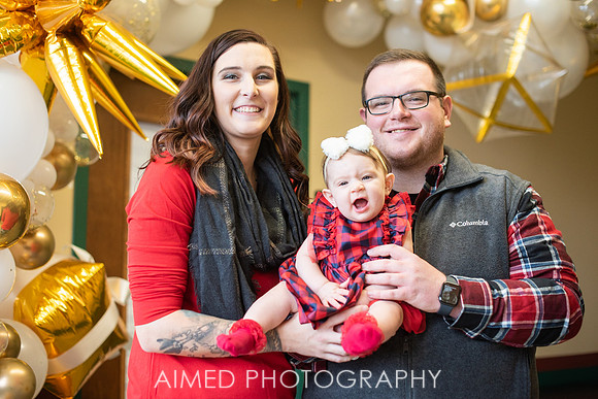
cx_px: 299
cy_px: 200
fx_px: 831
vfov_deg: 27.0
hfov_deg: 39.6
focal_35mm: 50
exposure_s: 1/250
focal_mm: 50
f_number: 2.5
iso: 500
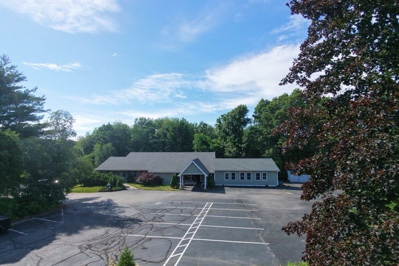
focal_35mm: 17
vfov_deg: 70.2
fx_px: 188
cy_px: 148
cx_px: 199
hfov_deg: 93.3
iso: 100
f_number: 2.2
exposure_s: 1/500
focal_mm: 3.05
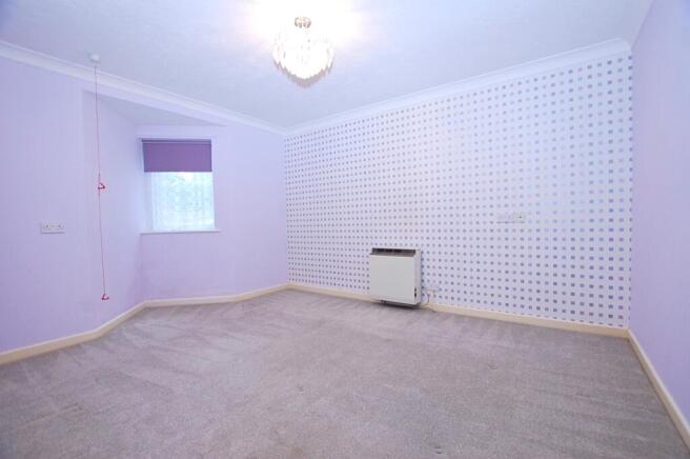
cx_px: 345
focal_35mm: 15
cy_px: 230
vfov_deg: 77.2
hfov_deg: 100.4
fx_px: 287
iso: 800
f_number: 4
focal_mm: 10
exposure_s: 1/60
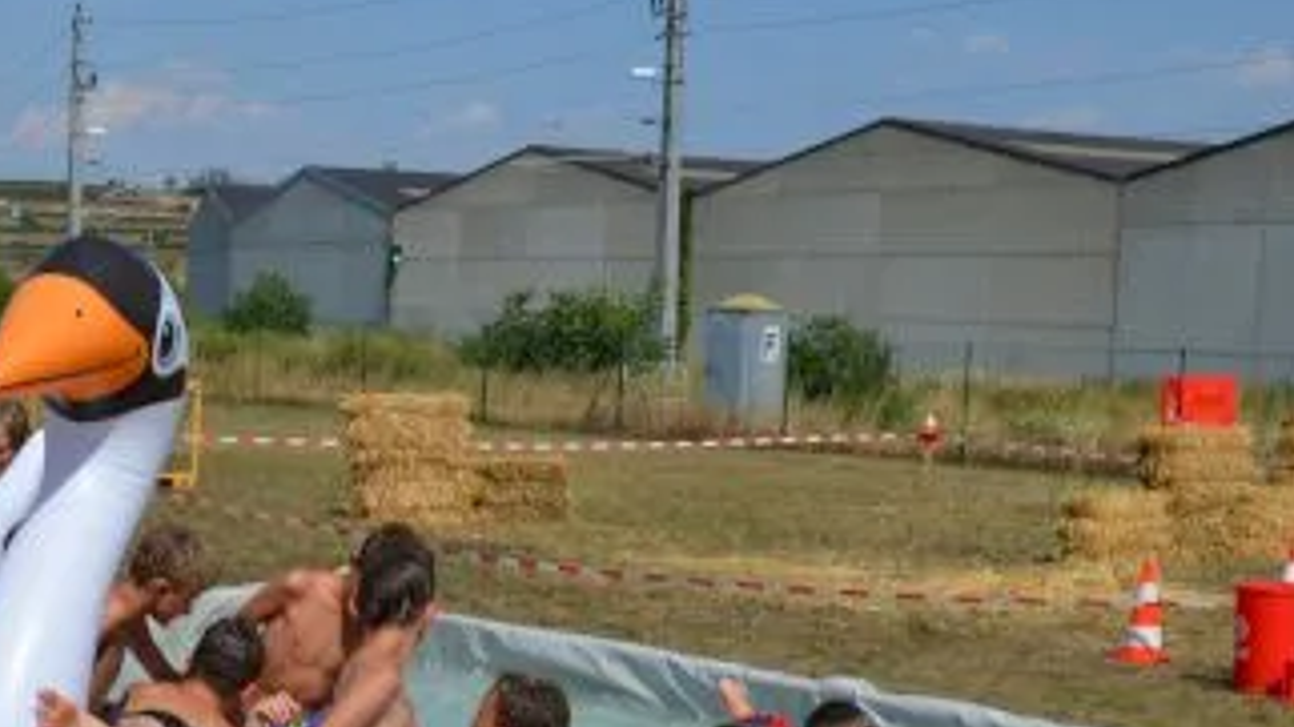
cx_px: 289
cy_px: 578
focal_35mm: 76
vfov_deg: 15.8
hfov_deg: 27.4
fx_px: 2607
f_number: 10
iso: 100
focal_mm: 24
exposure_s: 1/400
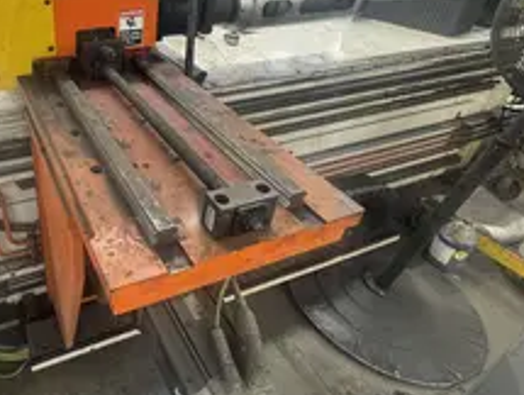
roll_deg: -0.8
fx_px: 394
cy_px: 134
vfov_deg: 52.3
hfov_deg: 62.0
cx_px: 110
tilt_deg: -32.7
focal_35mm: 26
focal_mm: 2.22
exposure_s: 1/60
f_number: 2.2
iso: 200
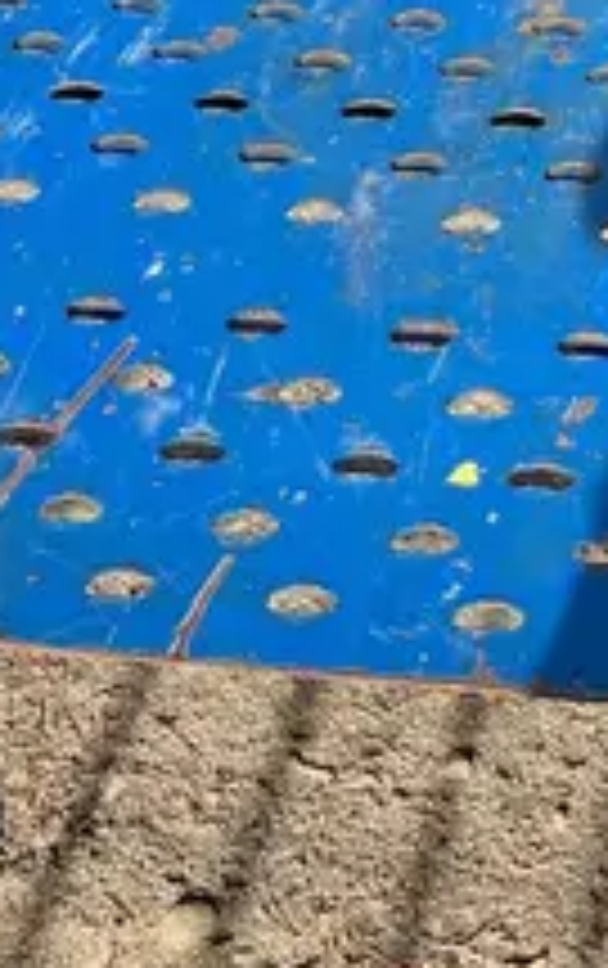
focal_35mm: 101
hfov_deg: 12.4
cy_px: -349
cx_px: 905
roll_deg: +3.4
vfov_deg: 18.8
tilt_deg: -27.1
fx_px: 2669
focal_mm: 3.99
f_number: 1.8
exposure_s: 1/838
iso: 32
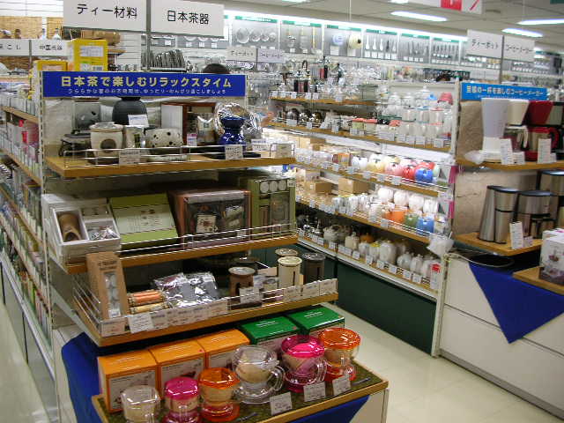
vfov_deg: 40.7
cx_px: 282
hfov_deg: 52.6
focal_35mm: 35
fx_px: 570
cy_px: 212
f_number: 2.8
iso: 50
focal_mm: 5.8
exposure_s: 1/33
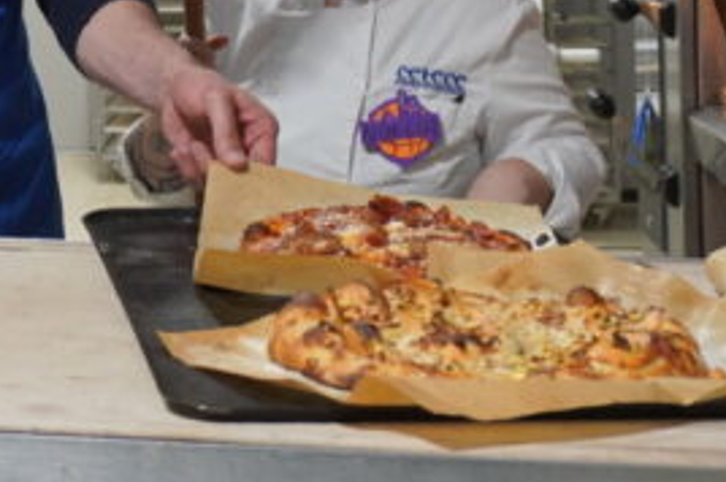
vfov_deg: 14.5
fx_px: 1822
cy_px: -122
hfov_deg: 21.8
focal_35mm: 90
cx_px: 22
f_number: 4
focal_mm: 21
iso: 800
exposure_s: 1/160
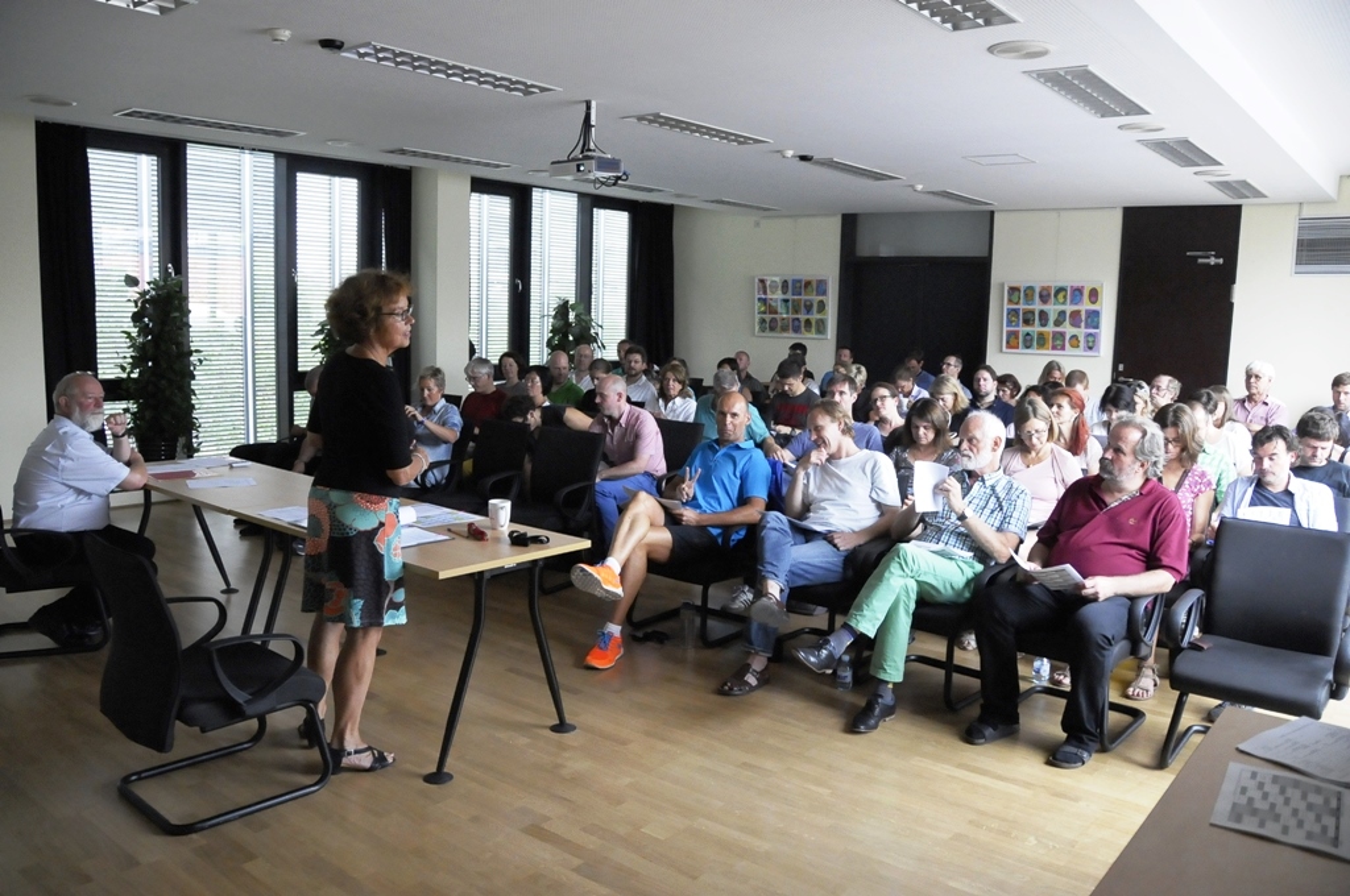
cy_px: 448
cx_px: 675
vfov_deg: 47.8
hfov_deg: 67.4
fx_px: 1011
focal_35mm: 27
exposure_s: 1/320
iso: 3200
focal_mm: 18
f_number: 3.5
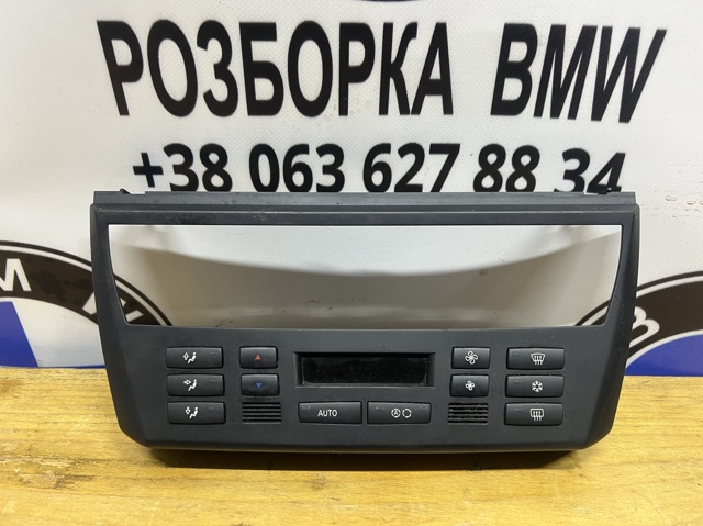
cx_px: 352
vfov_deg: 53.0
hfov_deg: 67.3
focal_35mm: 26
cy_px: 263
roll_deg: -1.4
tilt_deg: -32.6
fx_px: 528
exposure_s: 1/50
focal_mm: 5.7
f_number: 1.5
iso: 125
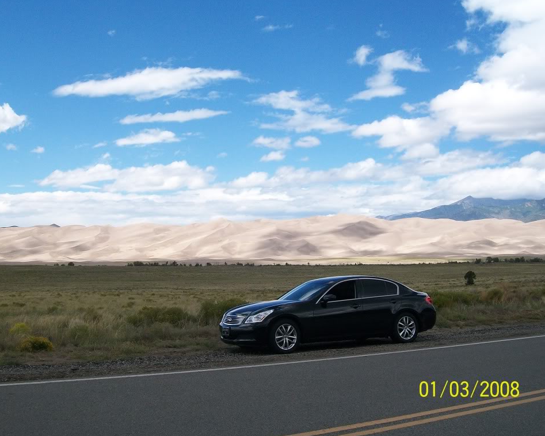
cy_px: 218
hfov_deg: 47.9
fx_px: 613
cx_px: 255
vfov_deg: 39.2
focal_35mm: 38
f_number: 4.8
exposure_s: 1/500
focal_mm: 6
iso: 80
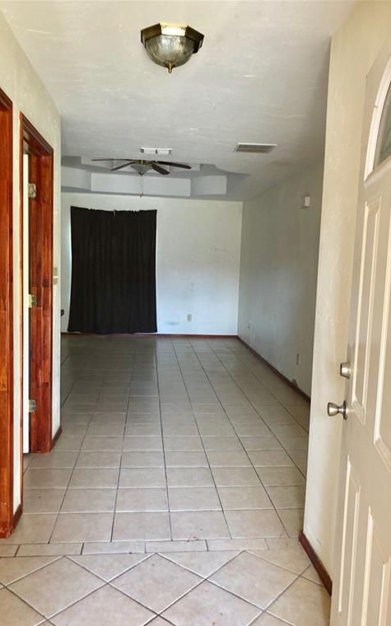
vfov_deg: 62.9
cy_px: 315
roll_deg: -1.4
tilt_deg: -4.3
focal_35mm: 30
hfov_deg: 41.8
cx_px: 197
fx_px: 511
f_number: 1.8
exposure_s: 1/15
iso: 40
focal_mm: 4
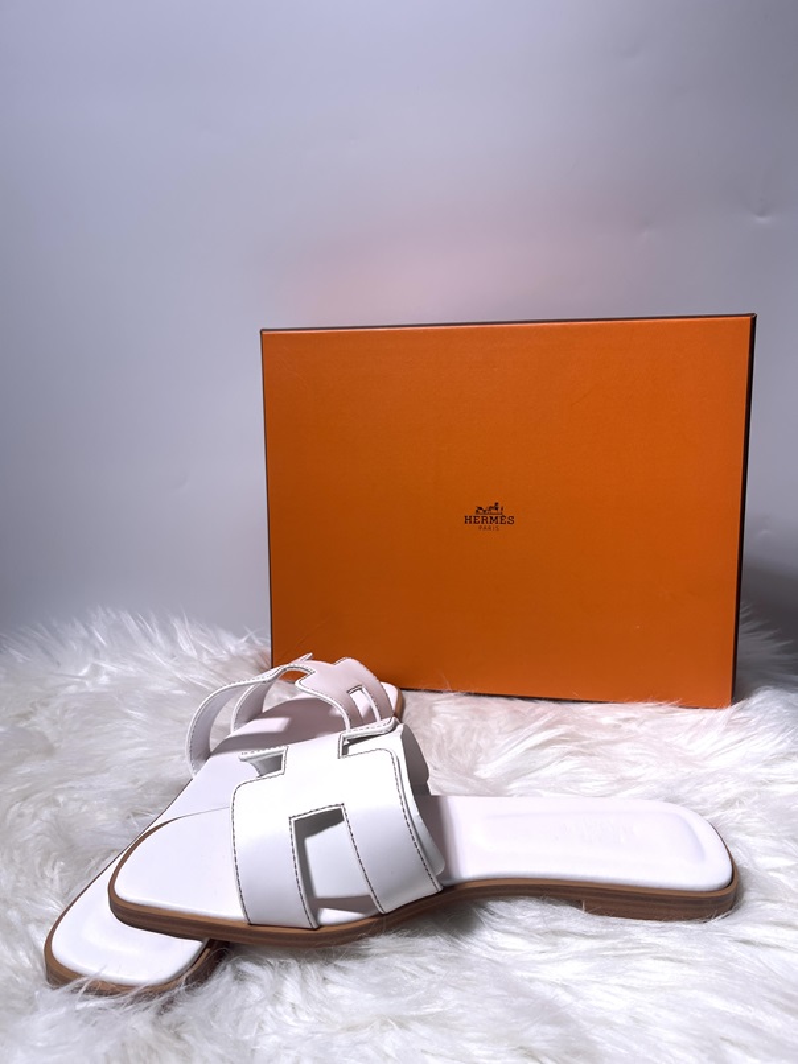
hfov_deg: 54.9
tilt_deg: -17.4
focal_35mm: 25
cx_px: 399
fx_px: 769
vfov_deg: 69.4
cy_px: 532
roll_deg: +1.6
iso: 32
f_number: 1.6
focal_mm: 5.1
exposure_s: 1/994
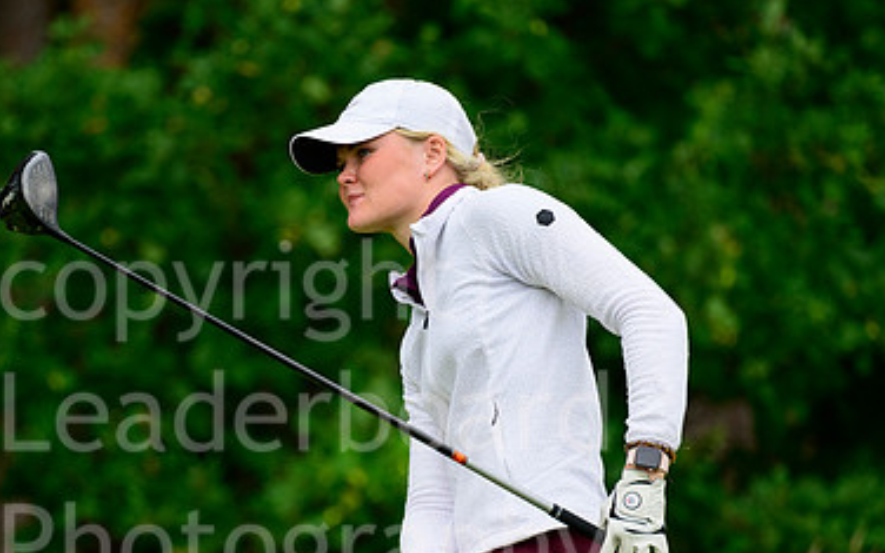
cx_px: 308
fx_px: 15171
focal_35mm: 629
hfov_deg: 3.3
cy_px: 434
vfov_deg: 2.1
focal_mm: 400
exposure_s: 1/2000
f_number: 5.6
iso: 1250
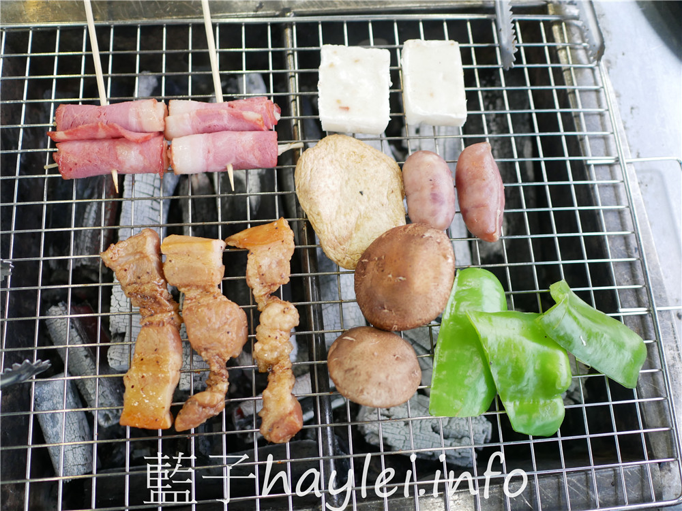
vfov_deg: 46.8
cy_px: 256
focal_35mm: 30
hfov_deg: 60.0
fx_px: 591
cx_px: 341
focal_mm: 15
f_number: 1.7
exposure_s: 1/60
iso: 500
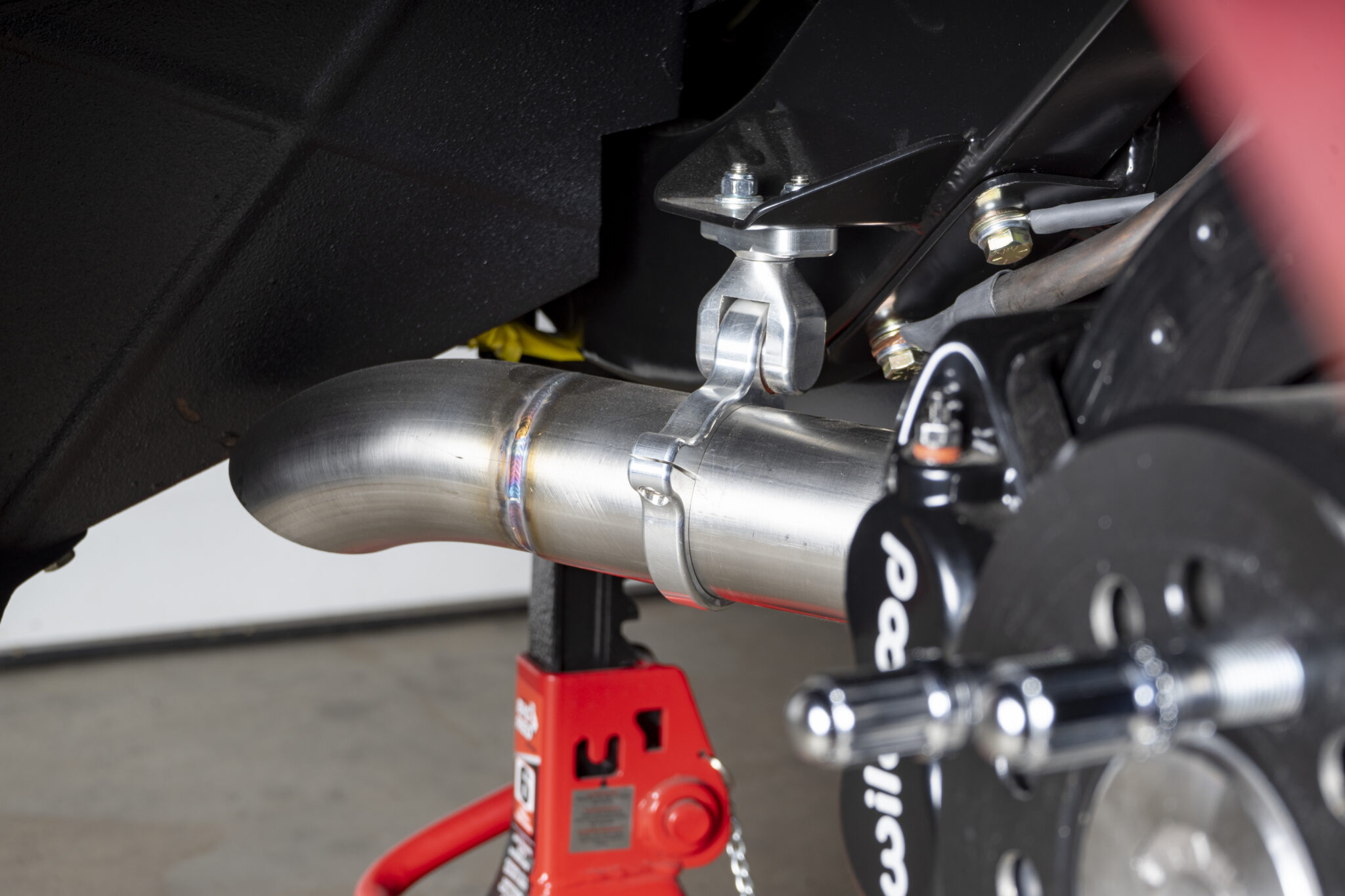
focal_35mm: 70
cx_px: 672
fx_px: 2615
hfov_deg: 28.8
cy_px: 448
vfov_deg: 19.5
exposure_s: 1/160
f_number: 10
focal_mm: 70
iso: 100
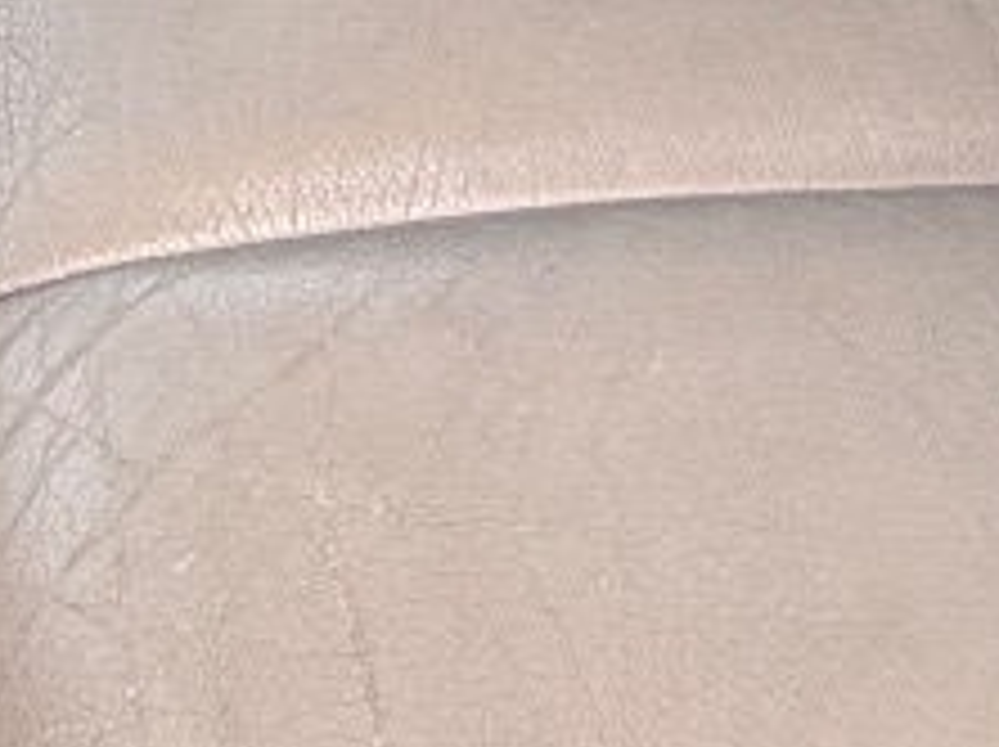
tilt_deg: -24.3
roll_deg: +1.9
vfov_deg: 12.2
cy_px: -1143
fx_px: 2623
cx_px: 698
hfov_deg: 21.4
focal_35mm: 91
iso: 80
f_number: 2.2
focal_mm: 2.22
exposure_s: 1/99
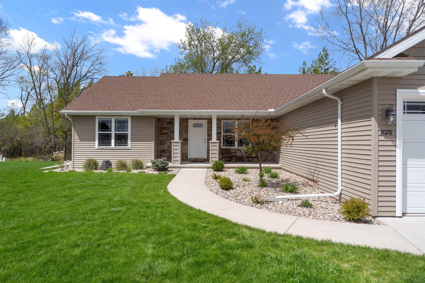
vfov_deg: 57.2
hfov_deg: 78.6
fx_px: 260
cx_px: 212
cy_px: 142
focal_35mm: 22
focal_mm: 22
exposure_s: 1/400
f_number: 11
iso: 640
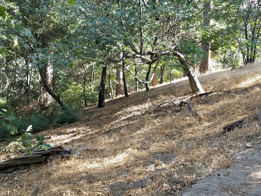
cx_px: 102
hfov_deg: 46.5
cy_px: 75
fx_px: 301
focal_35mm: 40
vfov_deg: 35.8
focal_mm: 4.2
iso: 64
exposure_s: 1/120
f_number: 1.7
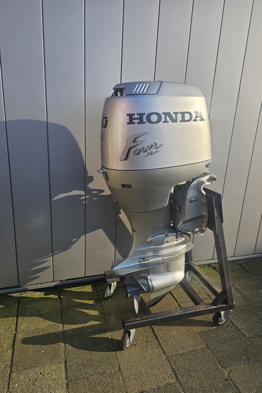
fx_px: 262
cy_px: 197
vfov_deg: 73.7
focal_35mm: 24
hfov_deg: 53.1
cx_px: 130
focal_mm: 6.3
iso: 12
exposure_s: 1/566
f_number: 1.7
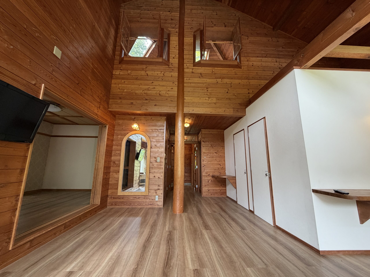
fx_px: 150
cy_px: 138
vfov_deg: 85.7
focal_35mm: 14
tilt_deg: +10.9
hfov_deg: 102.1
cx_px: 185
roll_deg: -0.4
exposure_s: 1/106
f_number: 2.2
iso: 320
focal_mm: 2.22
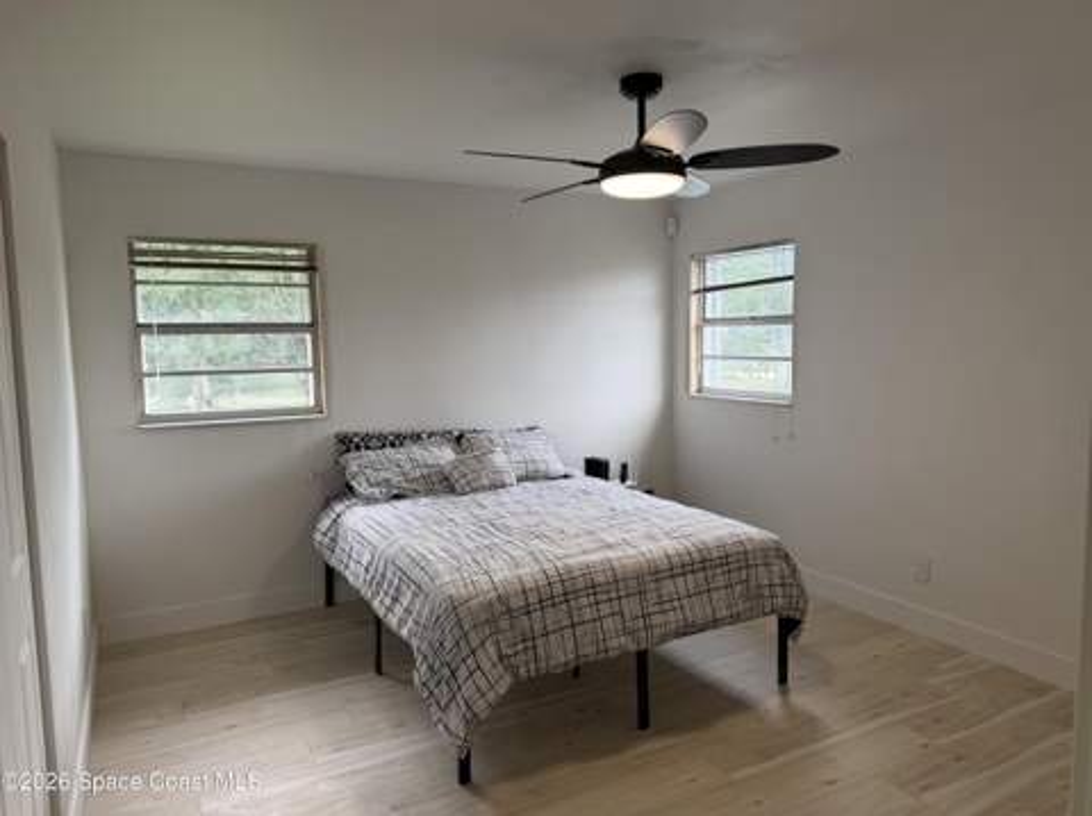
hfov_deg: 71.7
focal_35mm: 24
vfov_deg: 56.7
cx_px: 546
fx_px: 756
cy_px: 408
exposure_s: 1/161
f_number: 1.78
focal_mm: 6.76
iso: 80
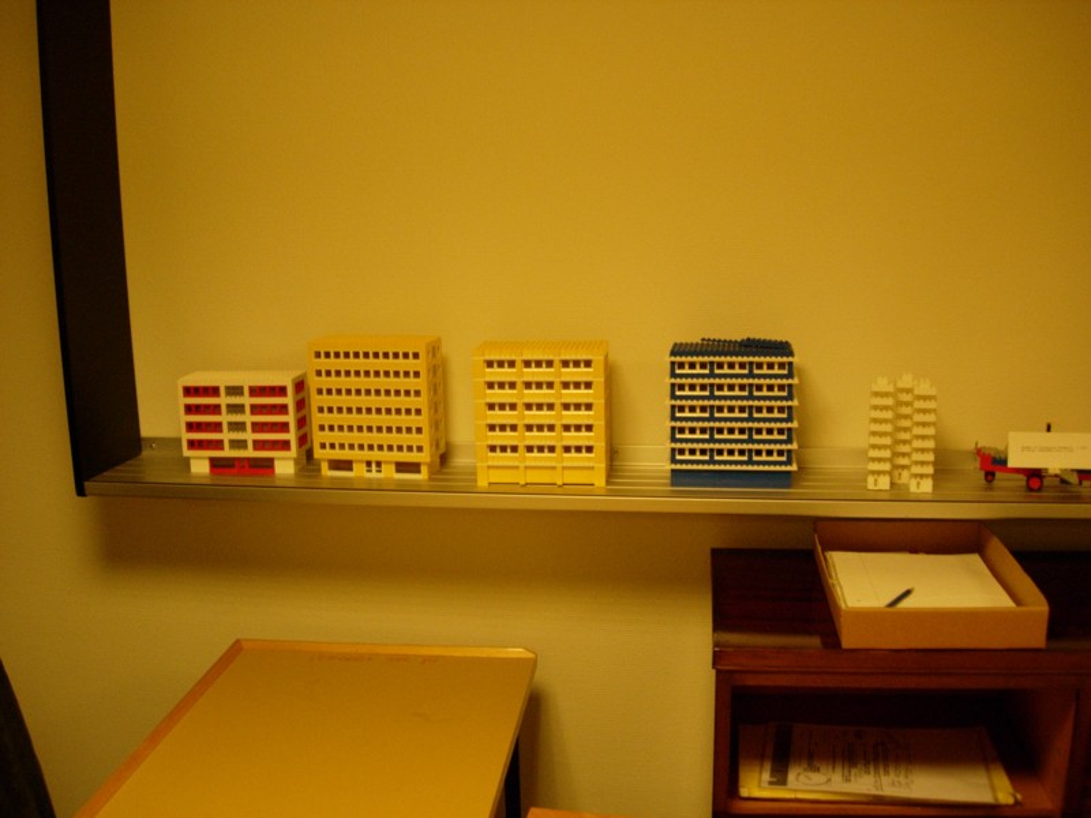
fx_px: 1198
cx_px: 546
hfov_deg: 49.0
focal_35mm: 38
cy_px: 409
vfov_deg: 37.7
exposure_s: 1/32
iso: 194
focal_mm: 7.8
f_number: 2.8
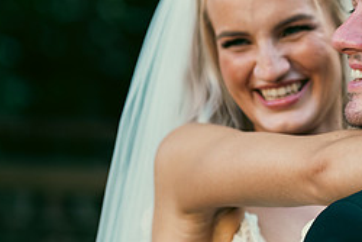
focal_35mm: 290
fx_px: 2918
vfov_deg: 4.7
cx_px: 387
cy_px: 140
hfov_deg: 7.1
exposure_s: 1/200
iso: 200
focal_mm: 125
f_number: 3.5
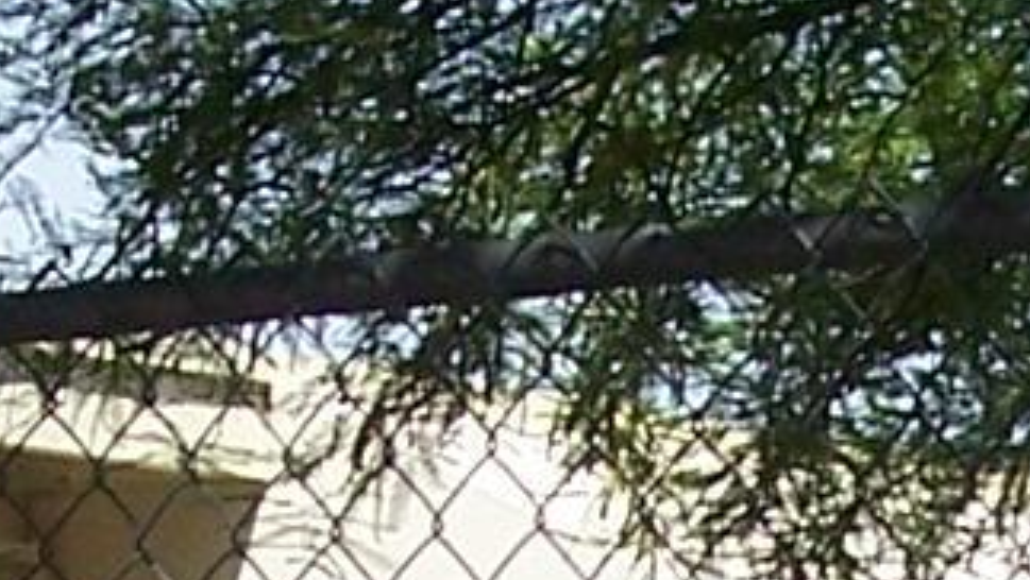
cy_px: 931
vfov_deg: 4.0
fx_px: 8279
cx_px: 775
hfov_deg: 7.1
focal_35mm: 303
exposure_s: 1/750
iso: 100
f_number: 4
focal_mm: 8
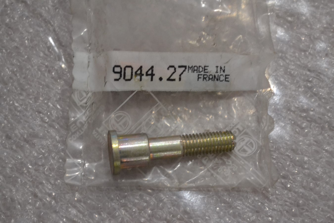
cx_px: 167
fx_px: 765
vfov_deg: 16.6
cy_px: 112
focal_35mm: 82
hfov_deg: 24.6
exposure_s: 1/25
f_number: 5.6
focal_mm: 55
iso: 3200
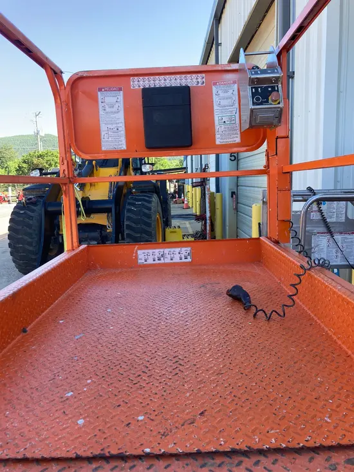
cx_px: 177
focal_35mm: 28
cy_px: 236
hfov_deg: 49.8
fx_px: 382
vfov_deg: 63.4
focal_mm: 3.99
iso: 20
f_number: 1.8
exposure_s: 1/184
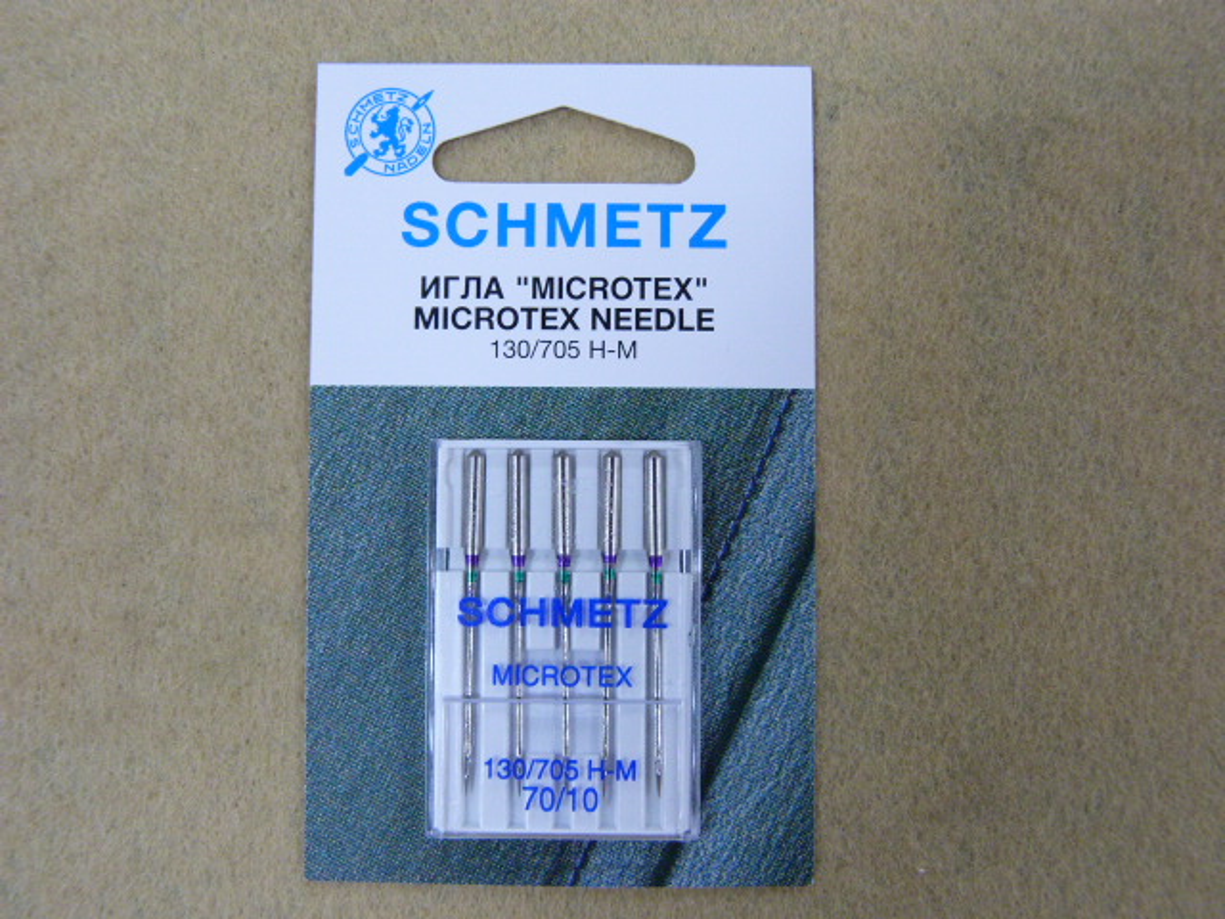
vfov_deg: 37.7
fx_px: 1345
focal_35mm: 38
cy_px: 460
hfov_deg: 49.0
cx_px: 612
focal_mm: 6.8
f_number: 3.1
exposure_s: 1/50
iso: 400
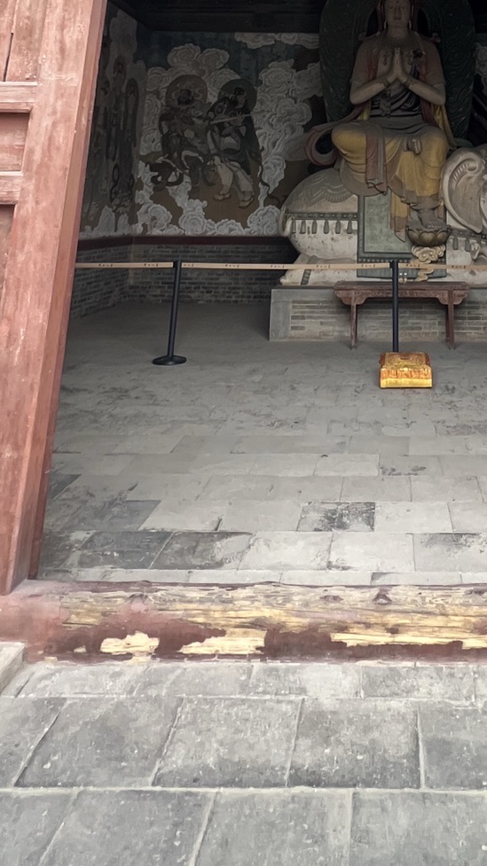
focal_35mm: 29
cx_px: 382
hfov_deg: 38.8
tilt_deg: +17.0
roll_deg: +0.4
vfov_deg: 52.8
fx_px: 666
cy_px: 6
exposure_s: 1/99
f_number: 1.8
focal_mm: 1.57
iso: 200
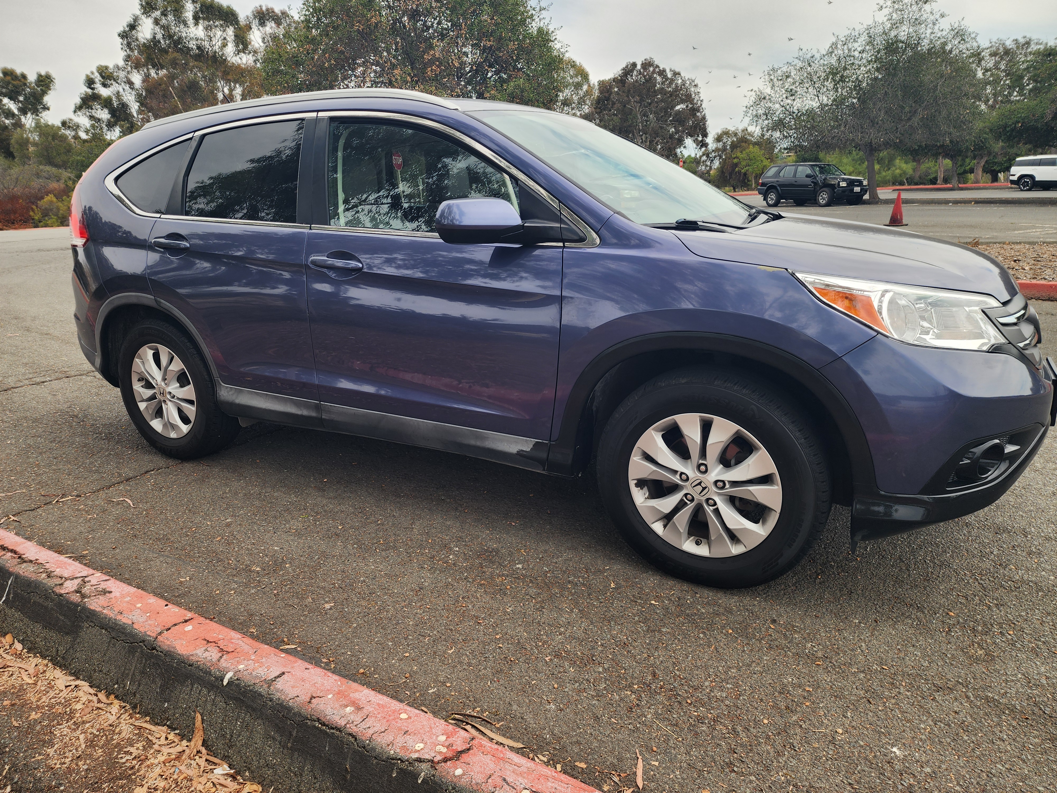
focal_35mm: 23
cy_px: 396
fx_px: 702
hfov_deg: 73.9
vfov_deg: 58.9
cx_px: 528
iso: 12
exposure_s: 1/515
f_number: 1.8
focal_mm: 6.4
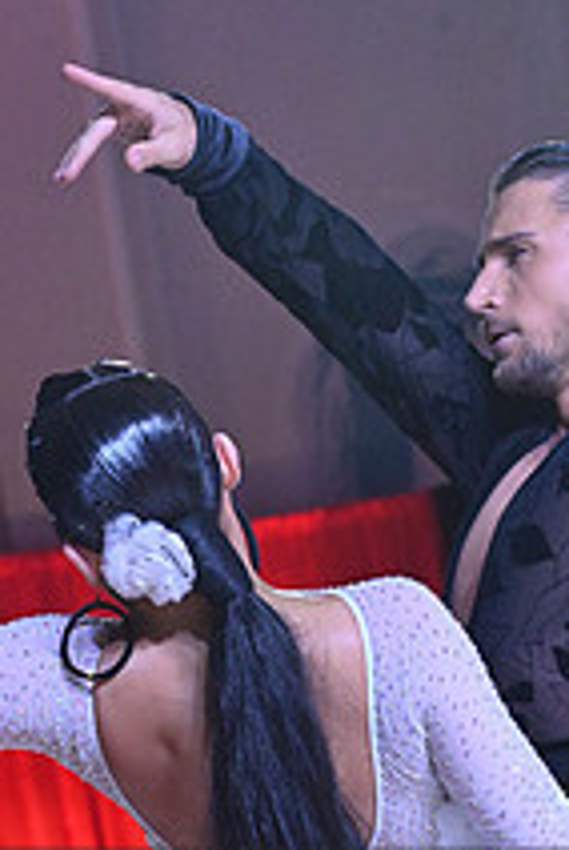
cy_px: 982
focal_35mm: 287
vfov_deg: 7.1
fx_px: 6782
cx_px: 319
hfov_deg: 4.8
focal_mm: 105
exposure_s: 1/400
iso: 4000
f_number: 8
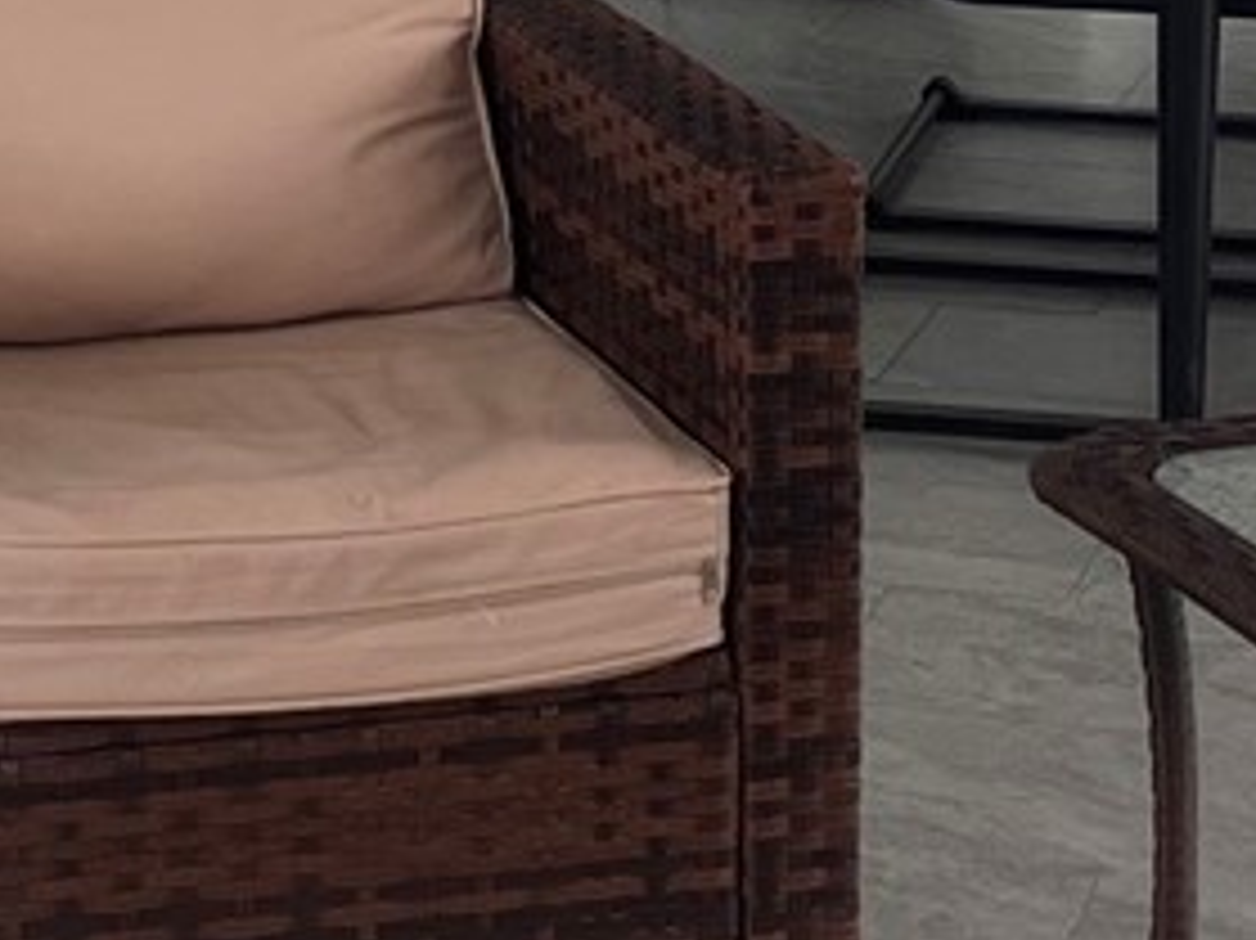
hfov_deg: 13.3
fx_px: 5404
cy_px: -598
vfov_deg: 9.6
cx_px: 558
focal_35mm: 149
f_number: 1.6
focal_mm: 5.1
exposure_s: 1/816
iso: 50
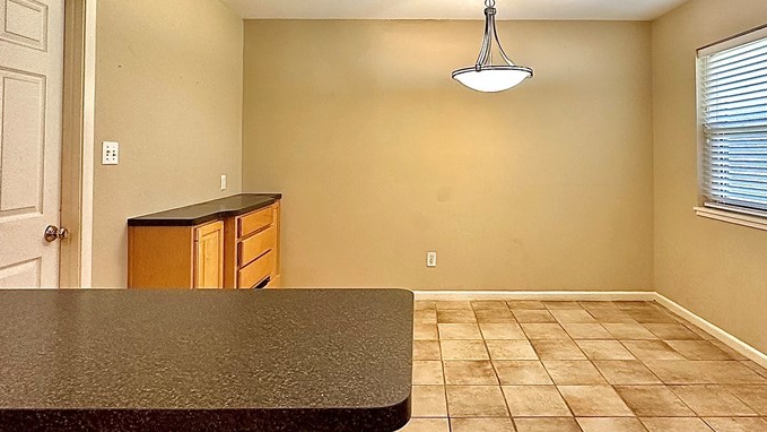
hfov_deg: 78.5
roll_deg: -0.1
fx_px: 468
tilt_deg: +1.0
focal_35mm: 23
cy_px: 140
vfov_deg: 48.6
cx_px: 420
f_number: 2.2
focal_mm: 2.22
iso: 320
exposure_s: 1/120
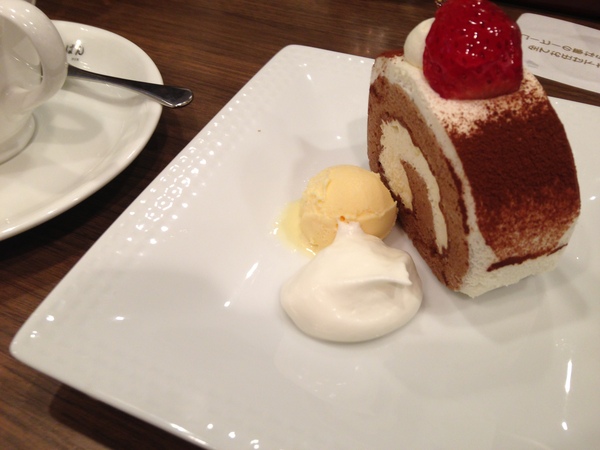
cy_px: 225
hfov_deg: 55.4
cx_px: 300
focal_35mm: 33
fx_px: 572
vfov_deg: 42.9
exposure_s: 1/20
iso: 80
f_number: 2.4
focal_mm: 4.13
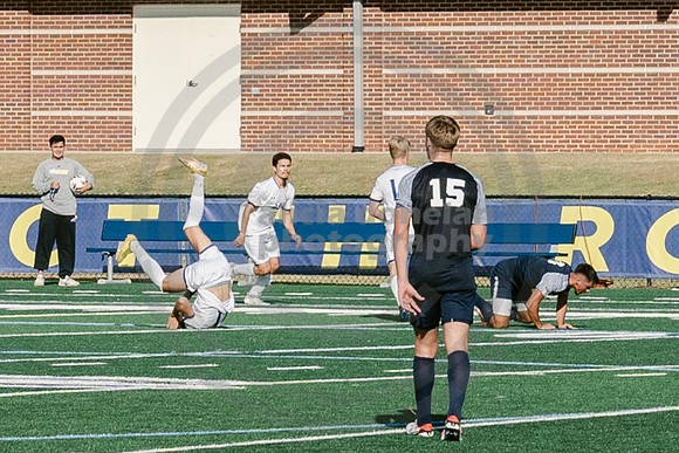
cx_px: 301
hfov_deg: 4.9
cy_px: 271
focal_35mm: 425
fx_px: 8012
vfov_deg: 3.2
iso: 640
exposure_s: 1/4000
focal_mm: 70
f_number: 5.6
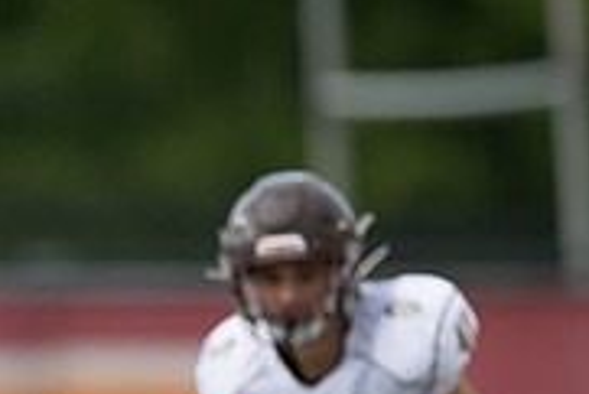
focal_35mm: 2266
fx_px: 37103
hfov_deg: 0.9
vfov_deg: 0.6
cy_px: 602
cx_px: -360
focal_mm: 500
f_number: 4
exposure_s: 1/2500
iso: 2000
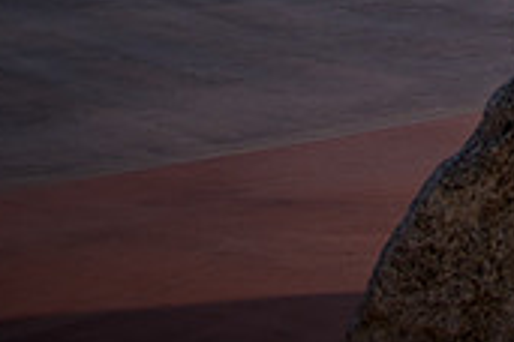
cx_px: 815
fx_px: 1642
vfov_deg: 10.5
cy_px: -431
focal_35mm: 115
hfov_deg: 16.0
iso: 250
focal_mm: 24
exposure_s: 1/500
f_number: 4
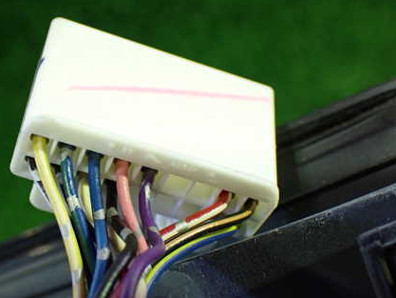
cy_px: 189
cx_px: 137
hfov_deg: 32.5
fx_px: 675
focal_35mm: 59
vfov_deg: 24.8
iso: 800
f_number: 2.8
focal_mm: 7.31
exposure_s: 1/50
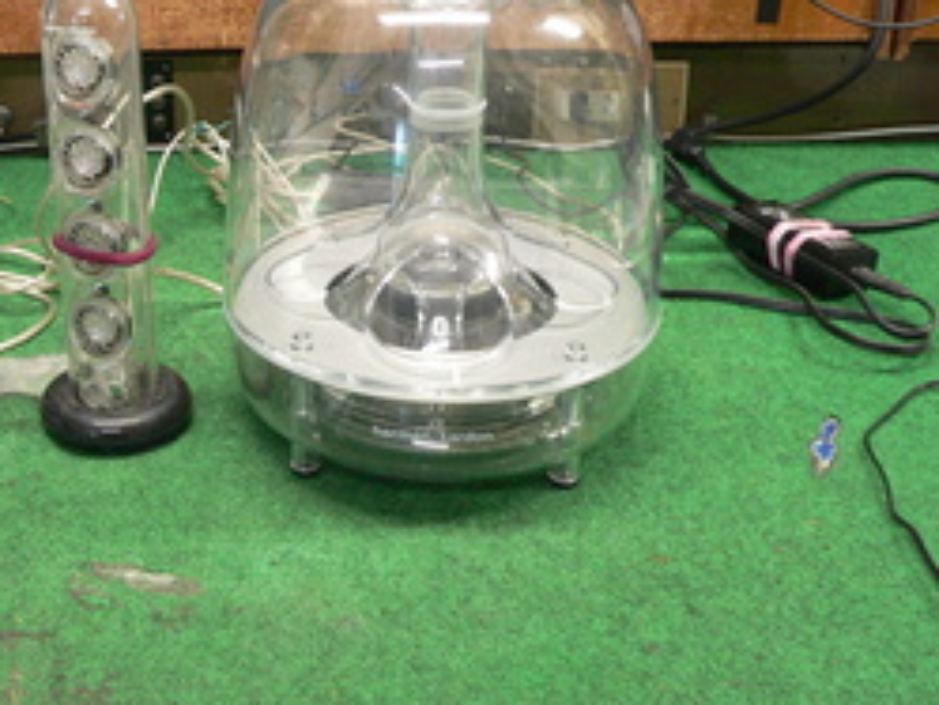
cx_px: 245
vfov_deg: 26.5
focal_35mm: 55
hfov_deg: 34.3
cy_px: 270
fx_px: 1493
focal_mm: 6
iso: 200
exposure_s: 1/13
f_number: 2.8
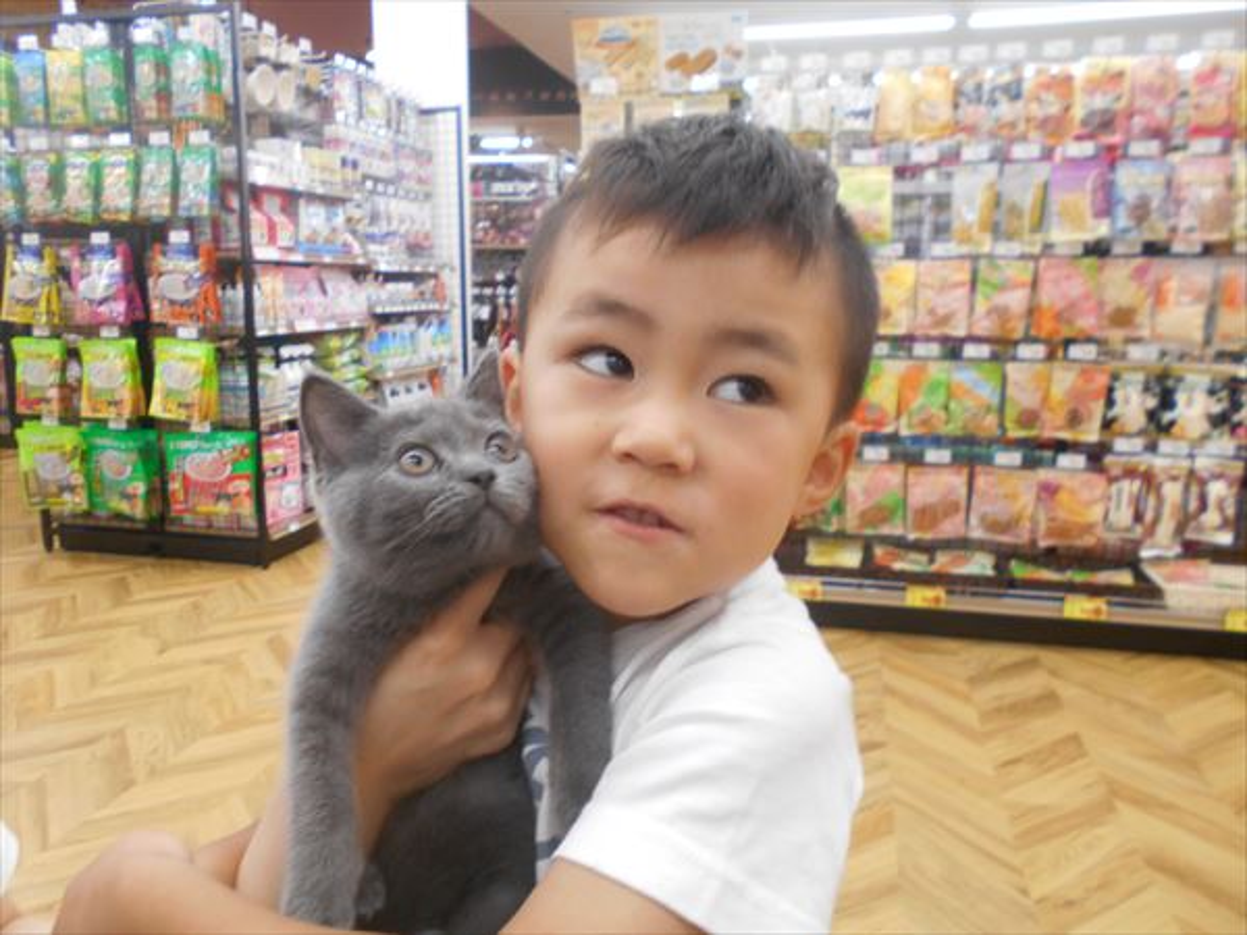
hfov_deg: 67.3
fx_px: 937
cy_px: 468
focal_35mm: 26
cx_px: 624
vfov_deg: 53.1
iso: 250
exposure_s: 1/30
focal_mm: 4.6
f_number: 3.2
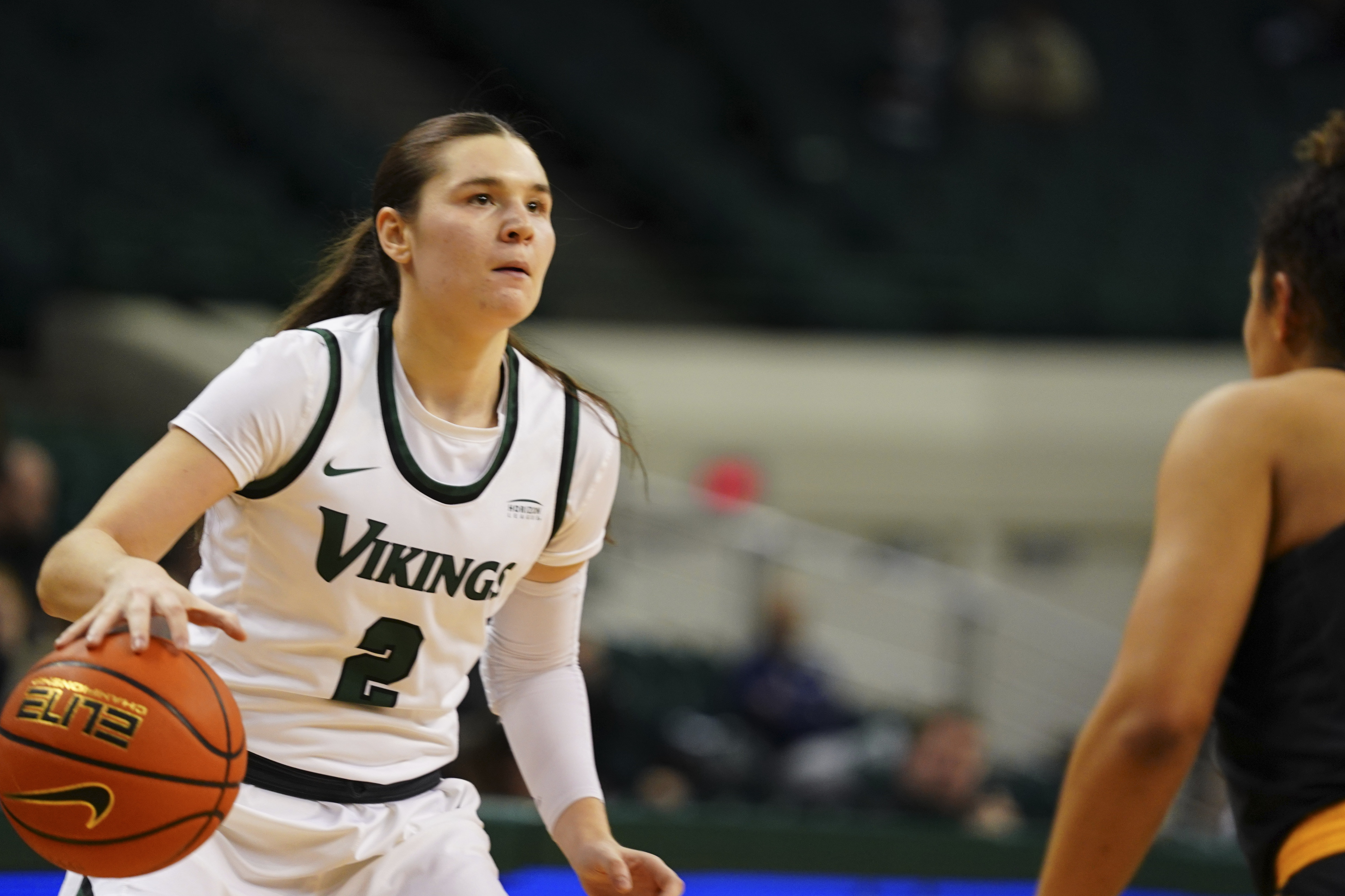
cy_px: 401
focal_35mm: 243
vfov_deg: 5.7
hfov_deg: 8.5
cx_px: 653
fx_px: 9078
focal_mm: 200
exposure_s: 1/640
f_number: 2.8
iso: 2000
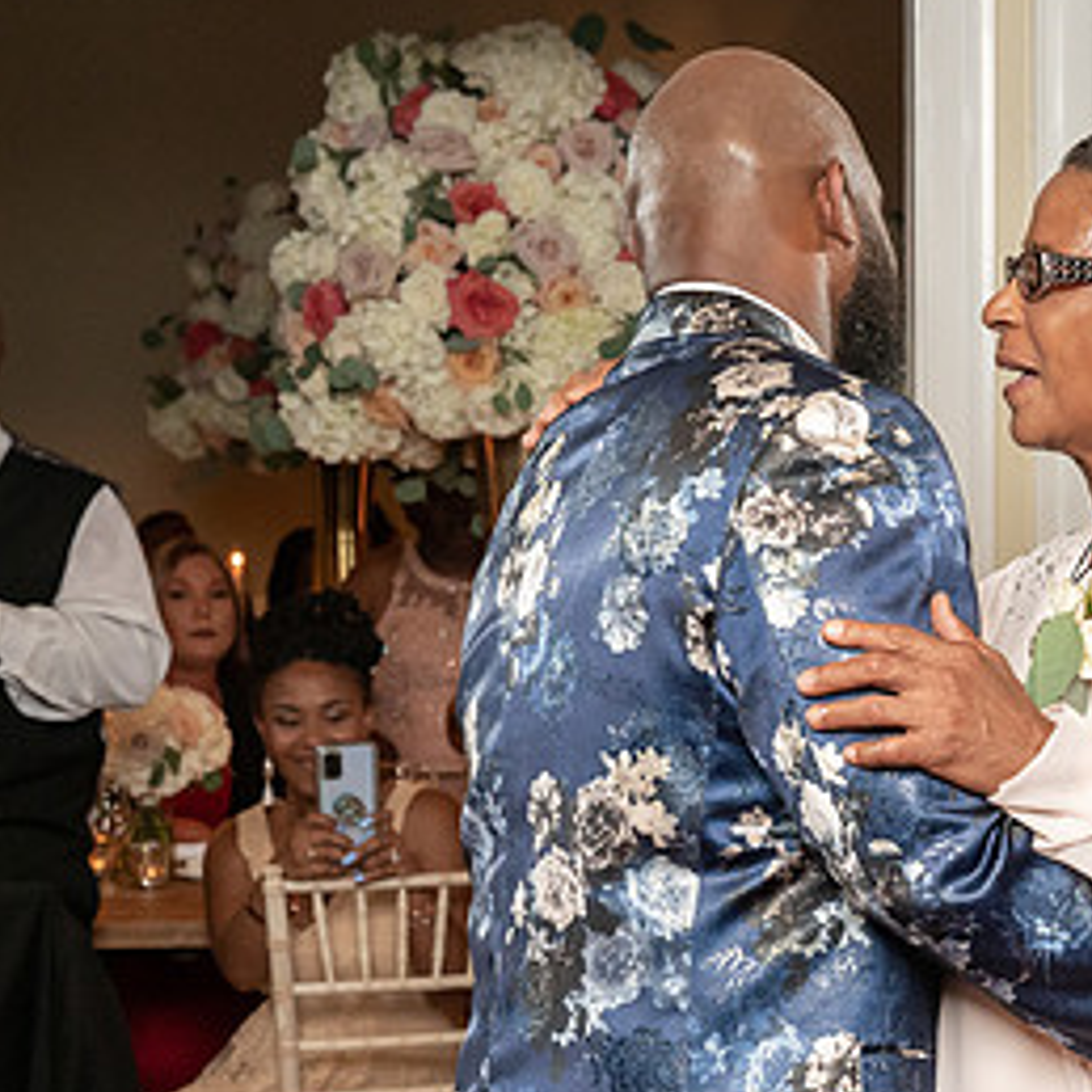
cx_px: 1016
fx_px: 3605
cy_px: 685
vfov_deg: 17.2
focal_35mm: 101
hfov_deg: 16.9
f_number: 5.6
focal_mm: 50
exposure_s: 1/200
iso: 4000
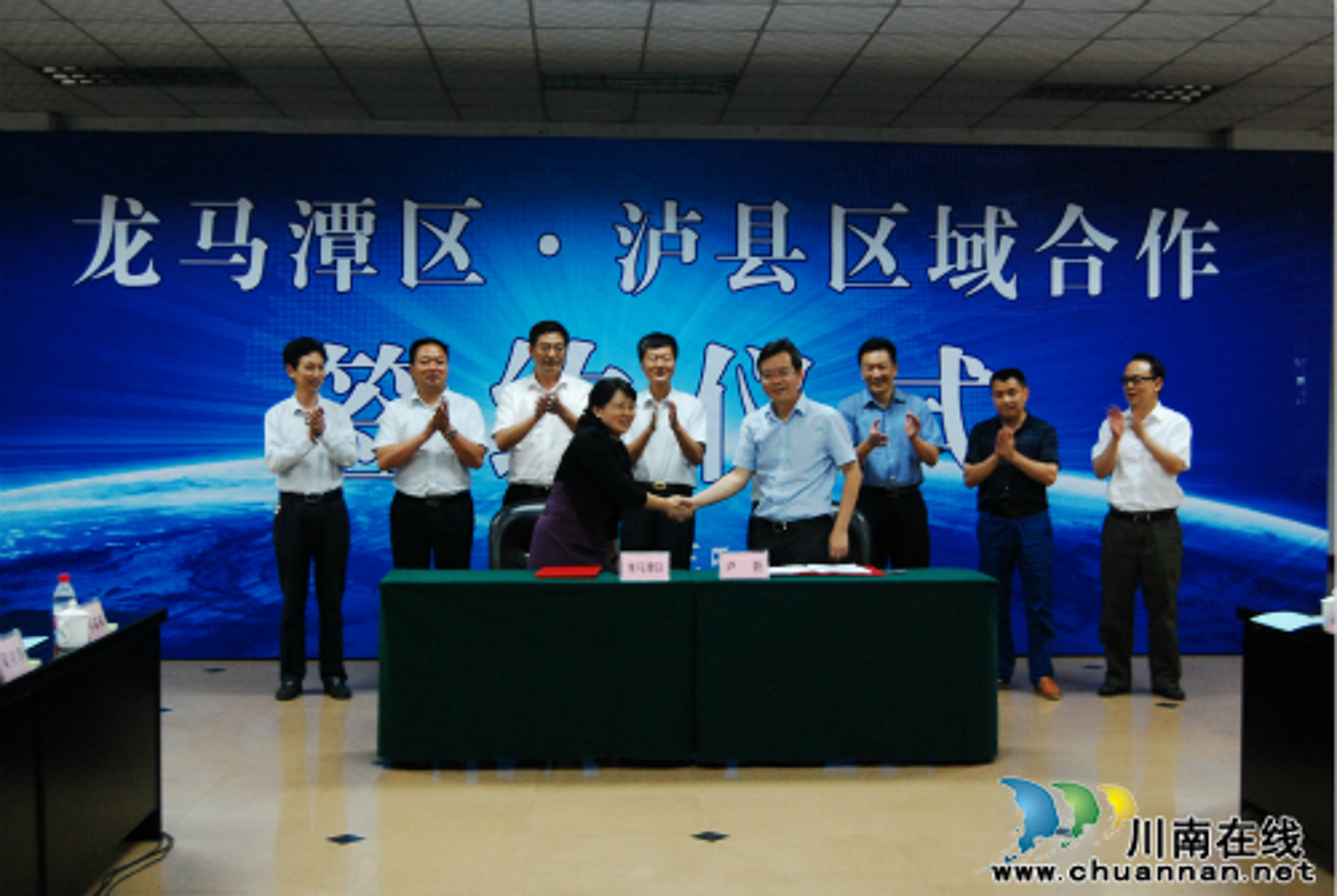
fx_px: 1674
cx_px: 668
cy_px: 448
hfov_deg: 43.5
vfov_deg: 30.0
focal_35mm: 45
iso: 1600
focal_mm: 30
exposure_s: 1/30
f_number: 4.2
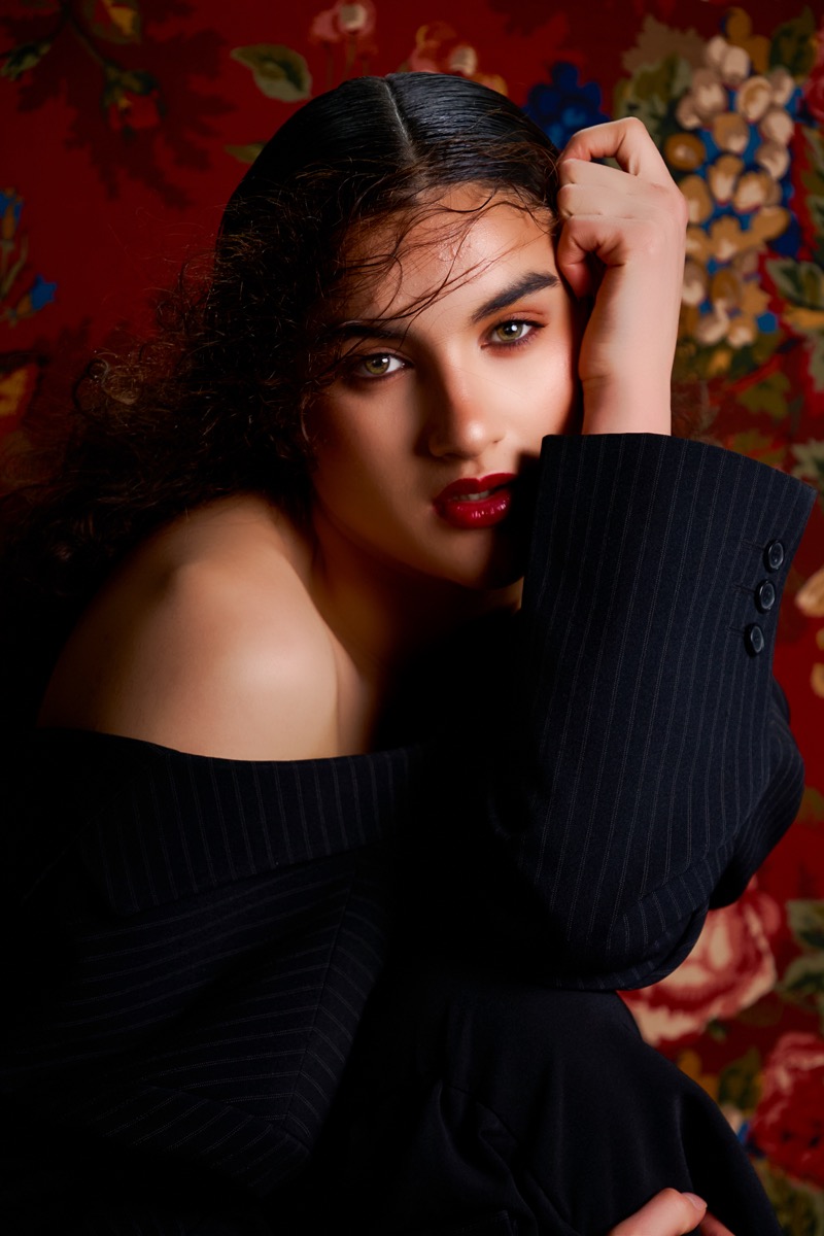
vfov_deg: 17.5
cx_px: 412
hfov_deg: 11.7
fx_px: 4017
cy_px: 618
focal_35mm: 117
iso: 200
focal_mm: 78
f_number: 5.6
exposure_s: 1/160
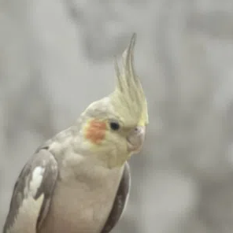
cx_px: 116
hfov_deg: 18.9
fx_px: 701
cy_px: 151
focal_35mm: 92
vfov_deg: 18.8
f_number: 2.8
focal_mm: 9
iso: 320
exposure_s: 1/34
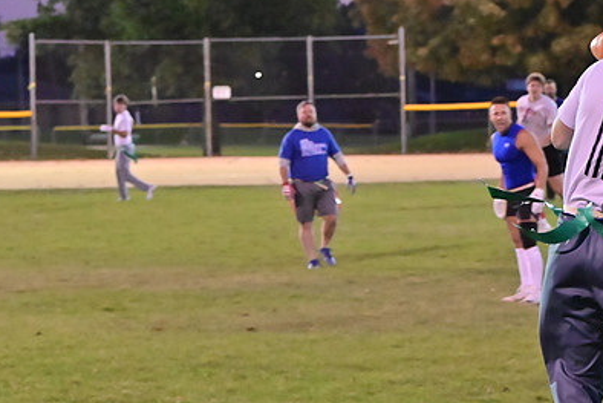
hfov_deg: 11.5
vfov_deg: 7.7
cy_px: 274
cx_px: 376
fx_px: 2982
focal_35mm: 178
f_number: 4
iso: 6400
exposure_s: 1/400
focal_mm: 81
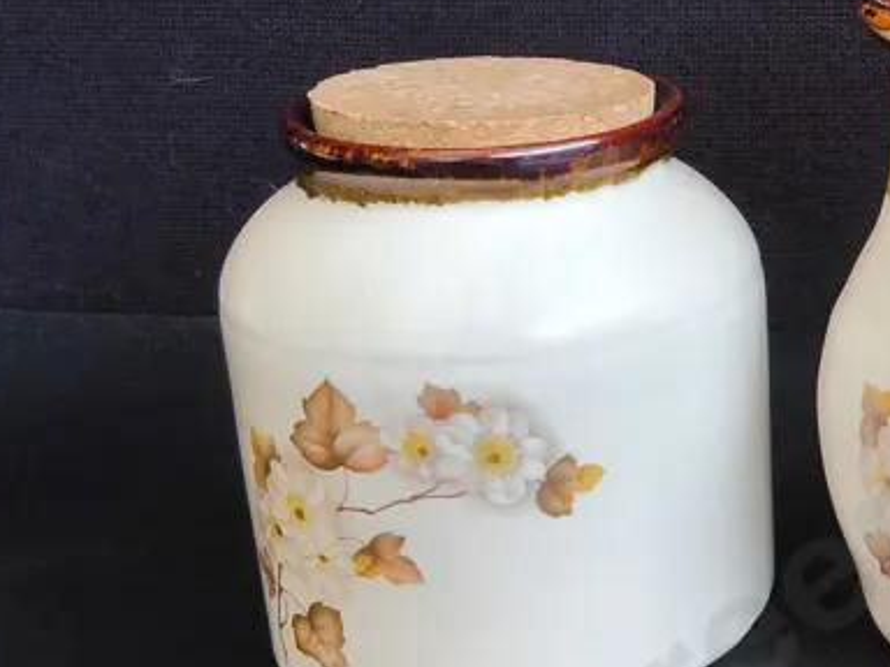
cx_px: 1159
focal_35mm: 72
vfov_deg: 20.4
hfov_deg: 23.8
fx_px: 1851
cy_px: 334
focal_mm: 2.87
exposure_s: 1/100
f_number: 2
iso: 100
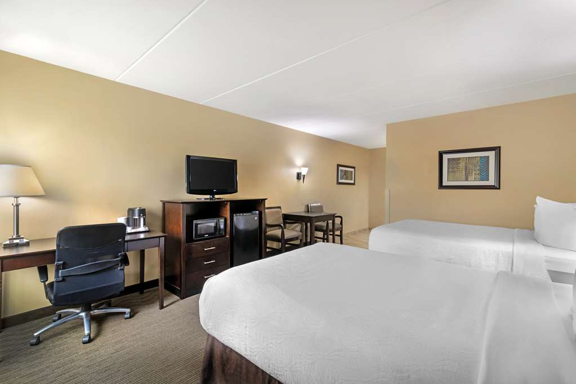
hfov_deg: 96.7
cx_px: 288
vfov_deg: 73.7
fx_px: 256
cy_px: 192
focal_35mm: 16
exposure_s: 1/2.5
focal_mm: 16
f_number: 9
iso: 100
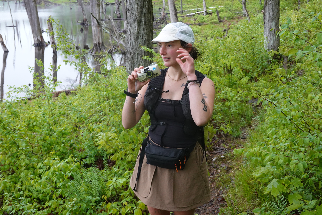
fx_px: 385
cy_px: 108
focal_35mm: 43
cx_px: 161
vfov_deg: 31.2
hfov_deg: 45.4
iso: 1000
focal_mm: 15.9
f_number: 4
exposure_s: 1/250
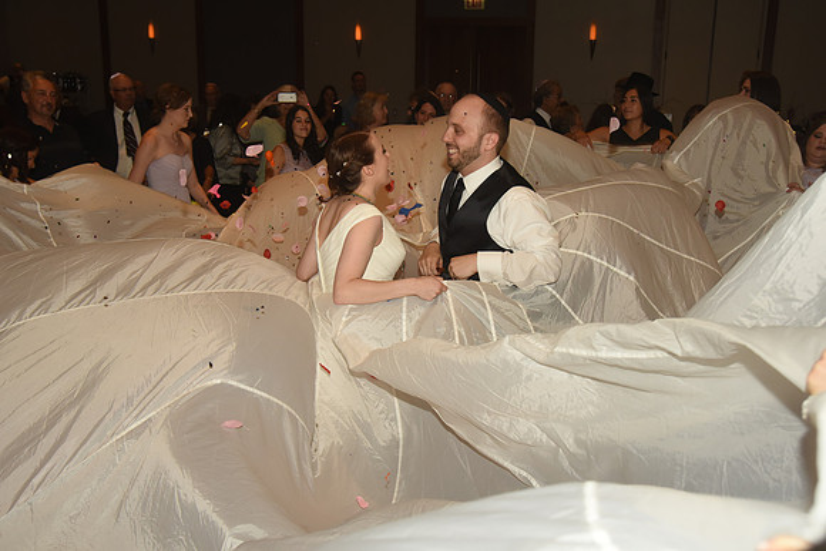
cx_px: 413
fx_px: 918
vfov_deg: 33.4
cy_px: 276
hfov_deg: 48.4
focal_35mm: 40
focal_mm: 40
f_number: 5.6
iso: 1600
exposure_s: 1/160
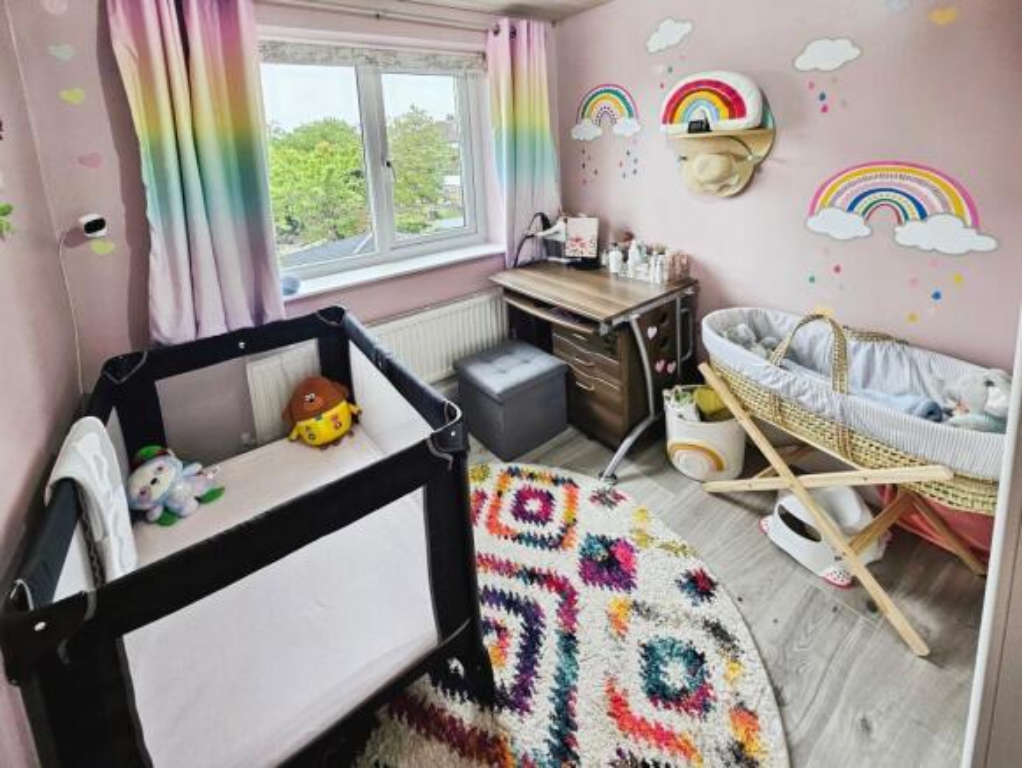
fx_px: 384
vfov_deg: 90.0
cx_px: 511
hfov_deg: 106.2
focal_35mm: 13
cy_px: 384
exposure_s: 1/50
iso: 64
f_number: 2.2
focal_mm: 1.7
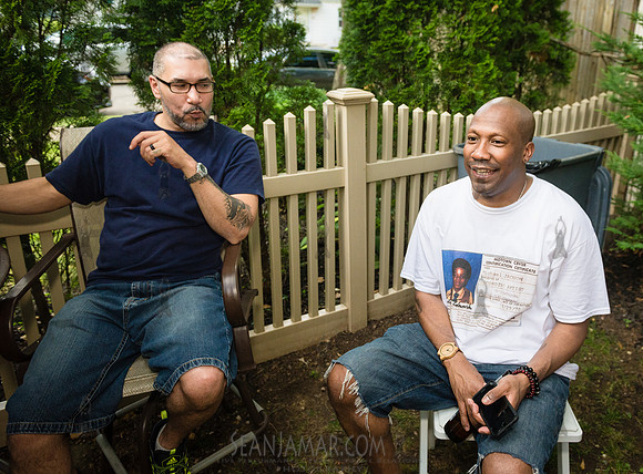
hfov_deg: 61.3
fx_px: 534
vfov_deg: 47.8
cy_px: 207
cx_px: 400
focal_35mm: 29
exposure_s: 1/1600
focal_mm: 24
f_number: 4
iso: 1600
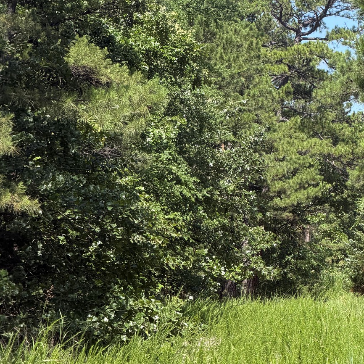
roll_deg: -1.1
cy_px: 197
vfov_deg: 8.9
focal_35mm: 196
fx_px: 2332
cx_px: 265
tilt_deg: +0.5
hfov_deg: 8.9
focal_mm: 16.89
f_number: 2.8
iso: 50
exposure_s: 1/564
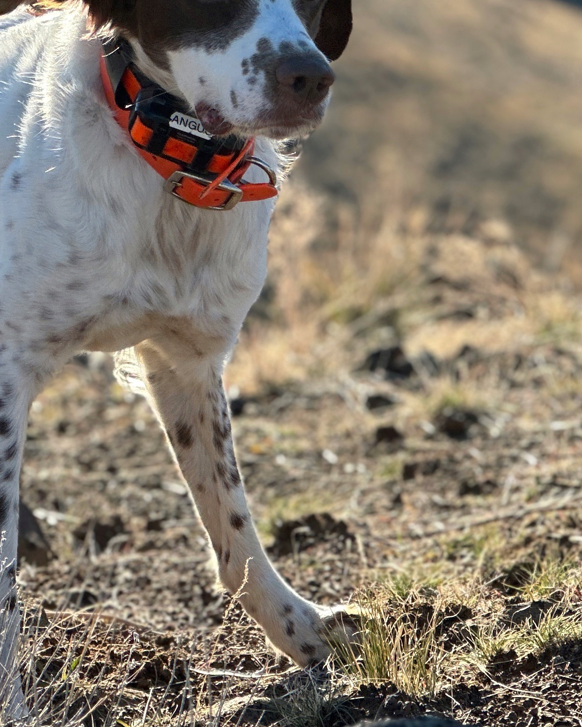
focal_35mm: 195
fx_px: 4199
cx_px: 148
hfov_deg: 7.9
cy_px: 233
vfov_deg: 9.9
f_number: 2.8
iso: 25
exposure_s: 1/256
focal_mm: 9
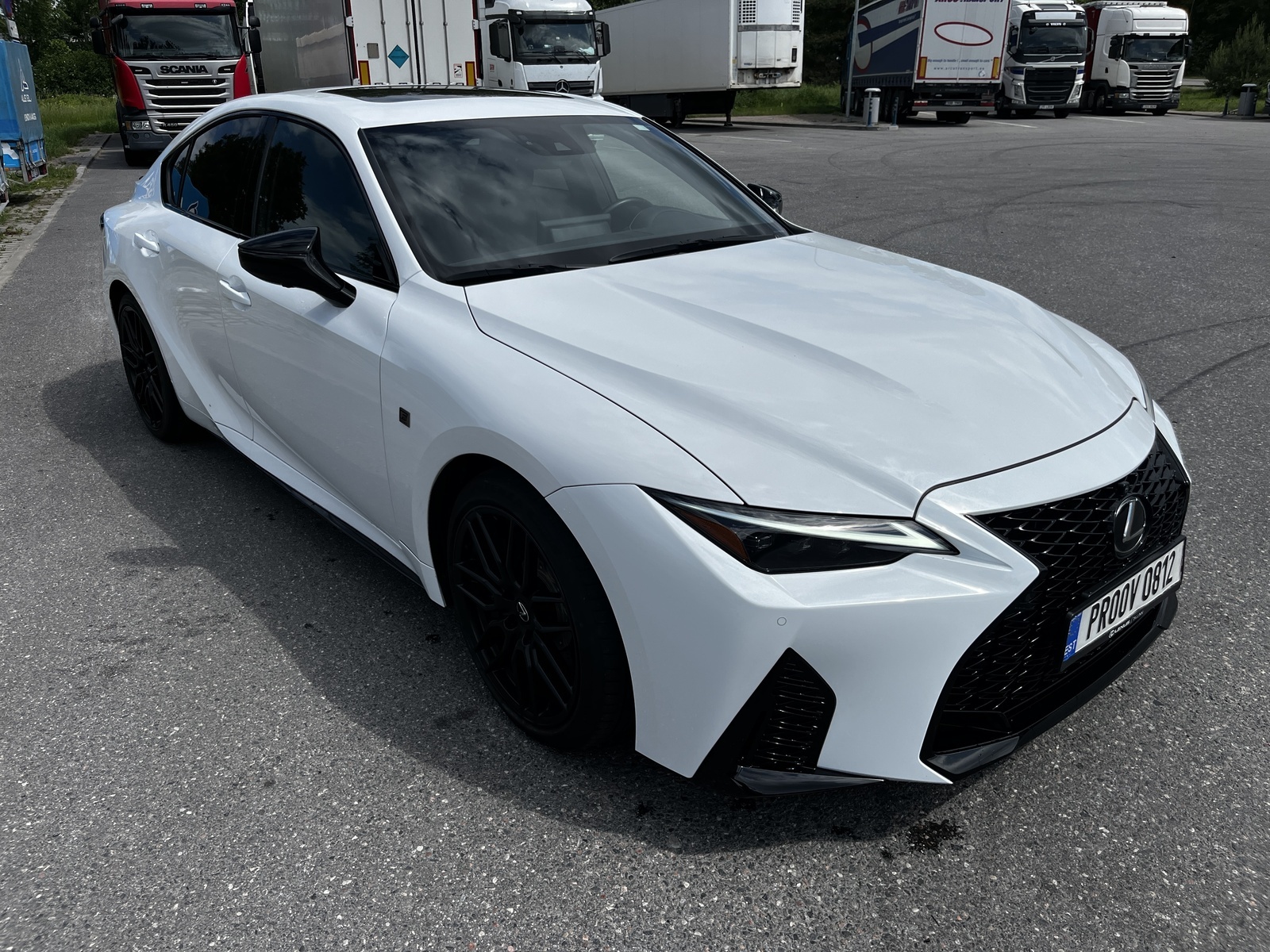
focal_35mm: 26
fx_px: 954
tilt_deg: -23.3
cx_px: 635
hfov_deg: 67.3
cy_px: 476
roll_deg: +1.0
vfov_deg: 53.1
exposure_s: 1/7353
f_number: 1.6
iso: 50
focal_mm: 5.1
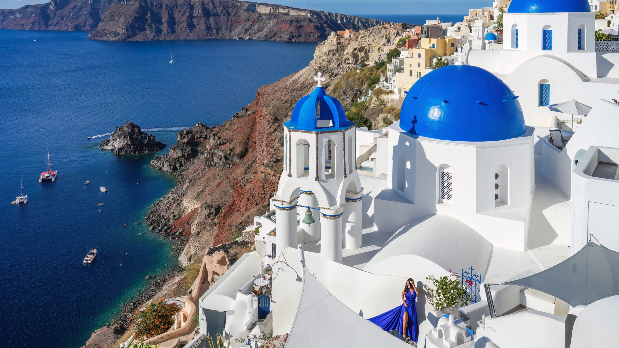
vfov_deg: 37.6
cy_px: 139
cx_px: 308
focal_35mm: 31
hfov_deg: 62.6
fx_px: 509
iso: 250
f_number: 11
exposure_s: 1/800
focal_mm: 29
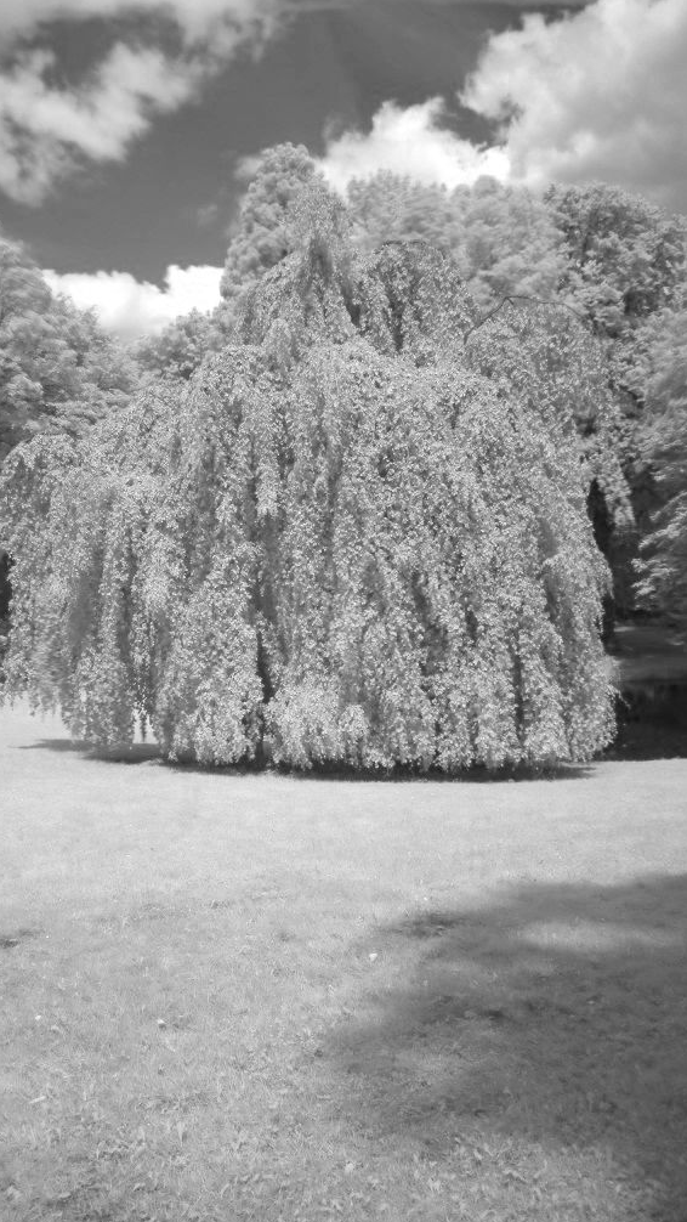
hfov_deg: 35.0
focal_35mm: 34
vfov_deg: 58.7
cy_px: 607
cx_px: 279
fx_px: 1086
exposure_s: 2
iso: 320
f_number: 5.6
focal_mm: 21
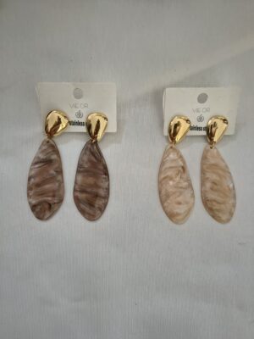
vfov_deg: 71.6
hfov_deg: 56.8
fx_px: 235
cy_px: 170
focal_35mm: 24
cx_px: 127
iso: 1249
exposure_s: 1/50
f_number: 1.8
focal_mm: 5.56
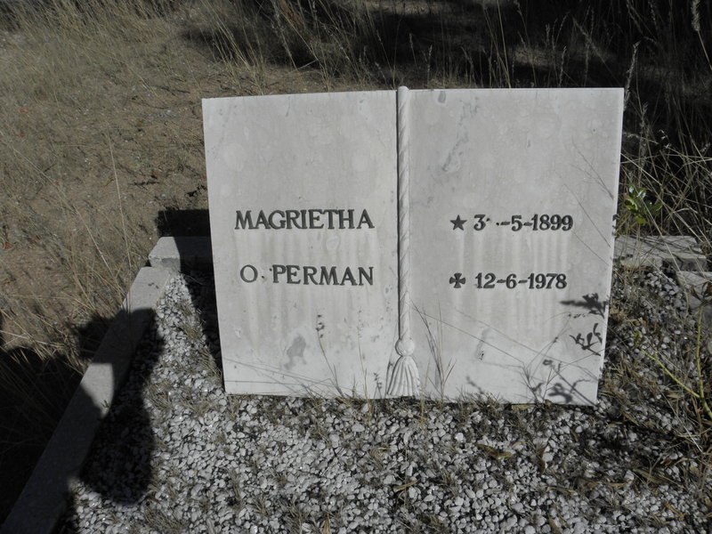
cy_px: 267
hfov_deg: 67.3
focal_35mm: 26
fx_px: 535
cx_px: 356
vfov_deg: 53.1
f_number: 5.6
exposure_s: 1/1250
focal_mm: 4.6
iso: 64
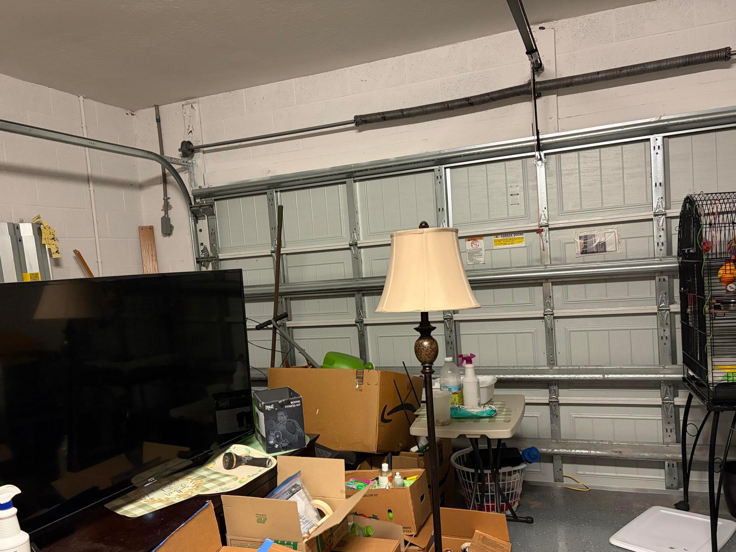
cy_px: 307
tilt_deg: -3.1
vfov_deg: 48.1
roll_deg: +5.2
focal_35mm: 29
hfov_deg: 61.5
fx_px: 617
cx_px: 331
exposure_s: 1/30
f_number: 1.6
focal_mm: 5.96
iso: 500
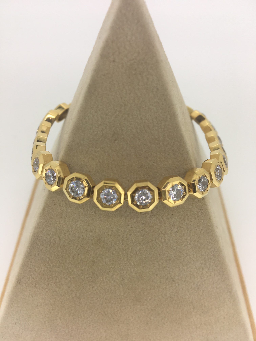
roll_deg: -2.6
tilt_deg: -44.4
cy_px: 170
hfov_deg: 48.2
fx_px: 286
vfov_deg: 61.7
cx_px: 128
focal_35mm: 29
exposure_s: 1/128
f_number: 2.2
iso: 25
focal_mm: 4.15
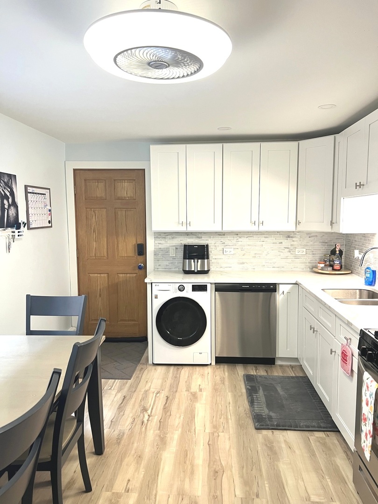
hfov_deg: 53.1
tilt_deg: -5.4
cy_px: 252
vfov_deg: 67.3
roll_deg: +0.6
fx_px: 379
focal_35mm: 26
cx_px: 189
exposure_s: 1/60
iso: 100
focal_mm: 5.7
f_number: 1.5
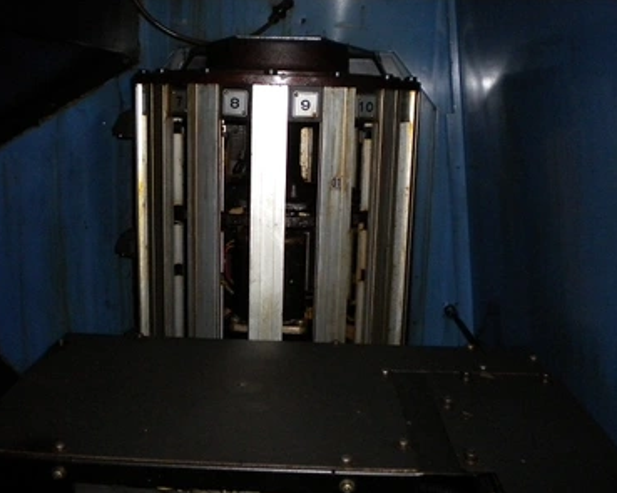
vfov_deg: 40.1
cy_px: 249
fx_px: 675
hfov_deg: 49.1
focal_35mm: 37
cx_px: 299
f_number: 3.1
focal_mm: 6.3
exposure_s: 1/30
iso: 400
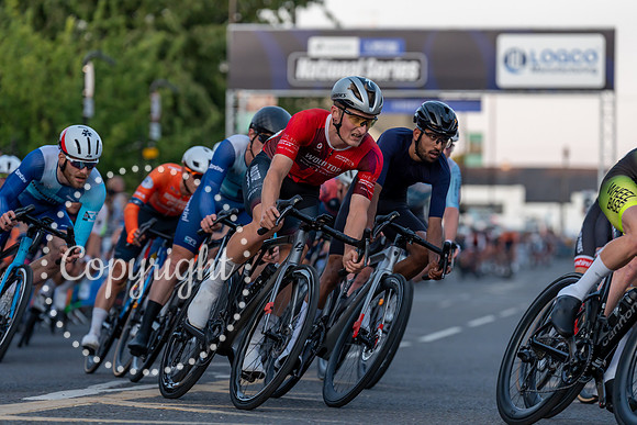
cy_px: 212
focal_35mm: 164
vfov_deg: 8.4
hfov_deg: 12.5
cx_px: 318
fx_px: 2908
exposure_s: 1/800
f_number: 3.2
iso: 1000
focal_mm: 148
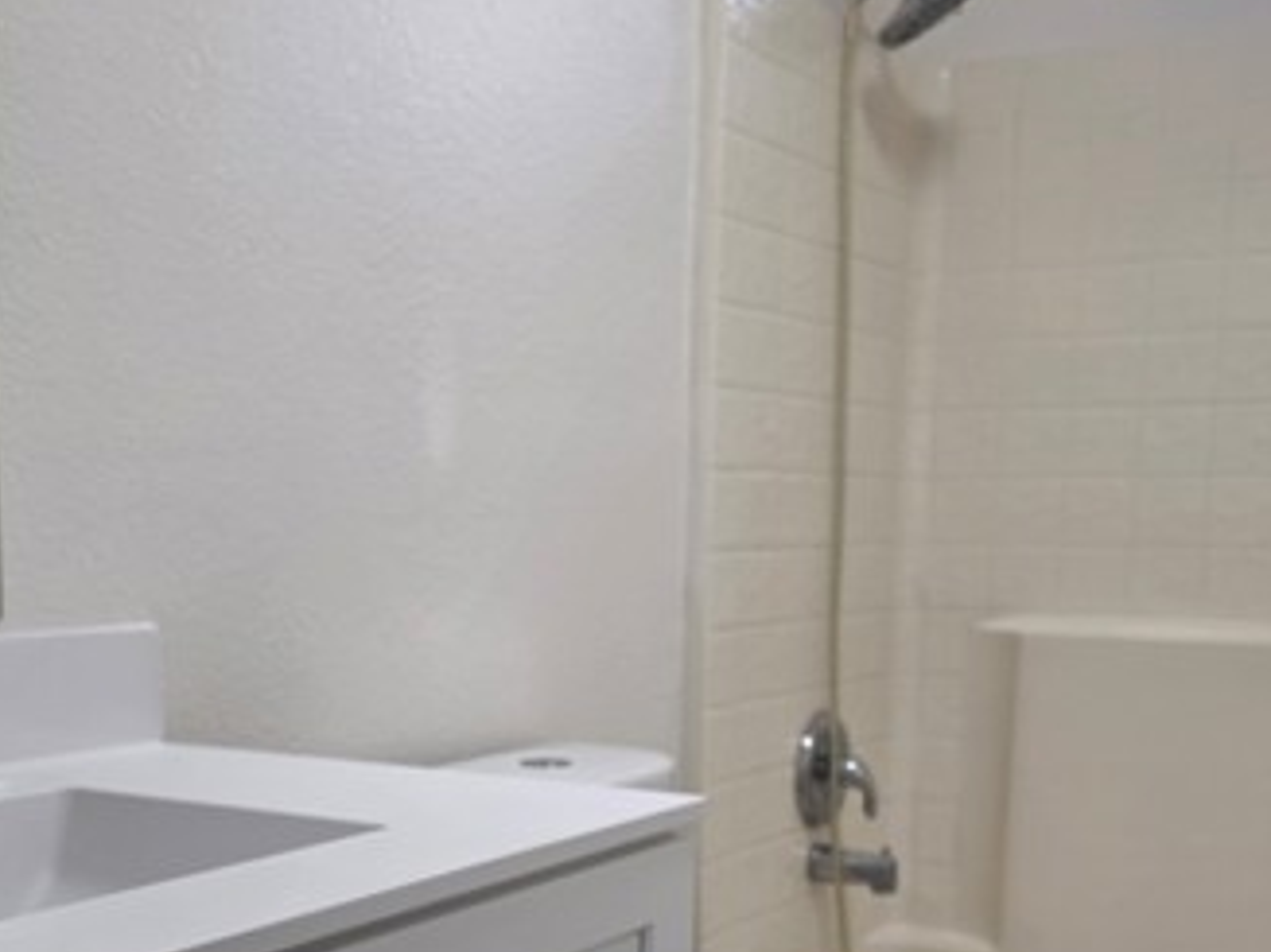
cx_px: 532
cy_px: 762
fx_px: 1652
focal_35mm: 45
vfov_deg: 31.3
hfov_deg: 42.0
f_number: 1.4
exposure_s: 1/120
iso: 40
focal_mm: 6.5
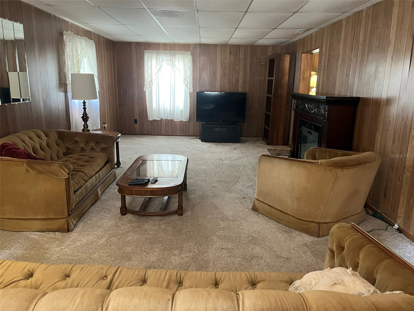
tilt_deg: -12.0
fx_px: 311
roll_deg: -0.3
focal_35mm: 26
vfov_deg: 53.1
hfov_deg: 67.3
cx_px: 207
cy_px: 156
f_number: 1.5
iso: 500
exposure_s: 1/60
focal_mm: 5.7
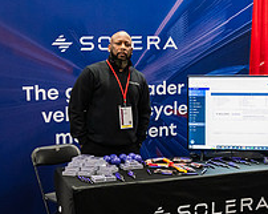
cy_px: 113
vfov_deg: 23.4
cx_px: 150
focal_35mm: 65
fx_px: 515
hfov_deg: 29.2
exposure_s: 1/200
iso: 4000
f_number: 4
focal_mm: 24
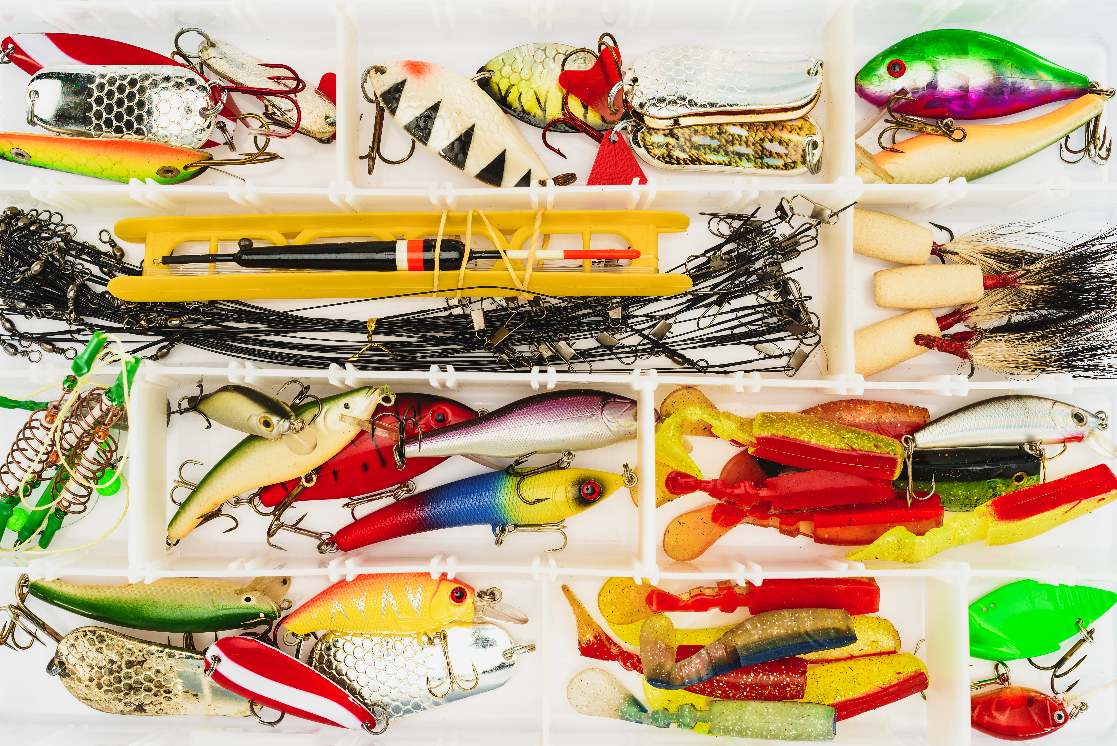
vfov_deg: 27.0
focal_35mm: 50
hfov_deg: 39.6
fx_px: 1552
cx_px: 558
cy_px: 373
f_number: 9
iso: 250
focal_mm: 50
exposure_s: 1/160
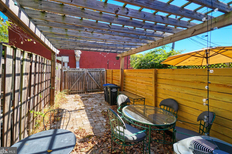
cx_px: 114
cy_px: 74
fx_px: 103
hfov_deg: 96.7
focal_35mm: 16
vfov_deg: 73.7
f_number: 11
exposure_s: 1/125
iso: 100
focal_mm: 10
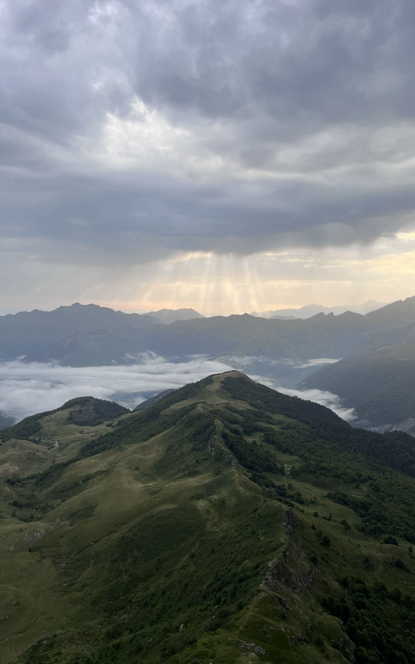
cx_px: 217
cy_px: 333
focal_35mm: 28
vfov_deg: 66.5
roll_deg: +0.2
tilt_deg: -3.3
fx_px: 507
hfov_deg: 44.5
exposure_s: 1/766
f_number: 1.6
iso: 50
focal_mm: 5.1
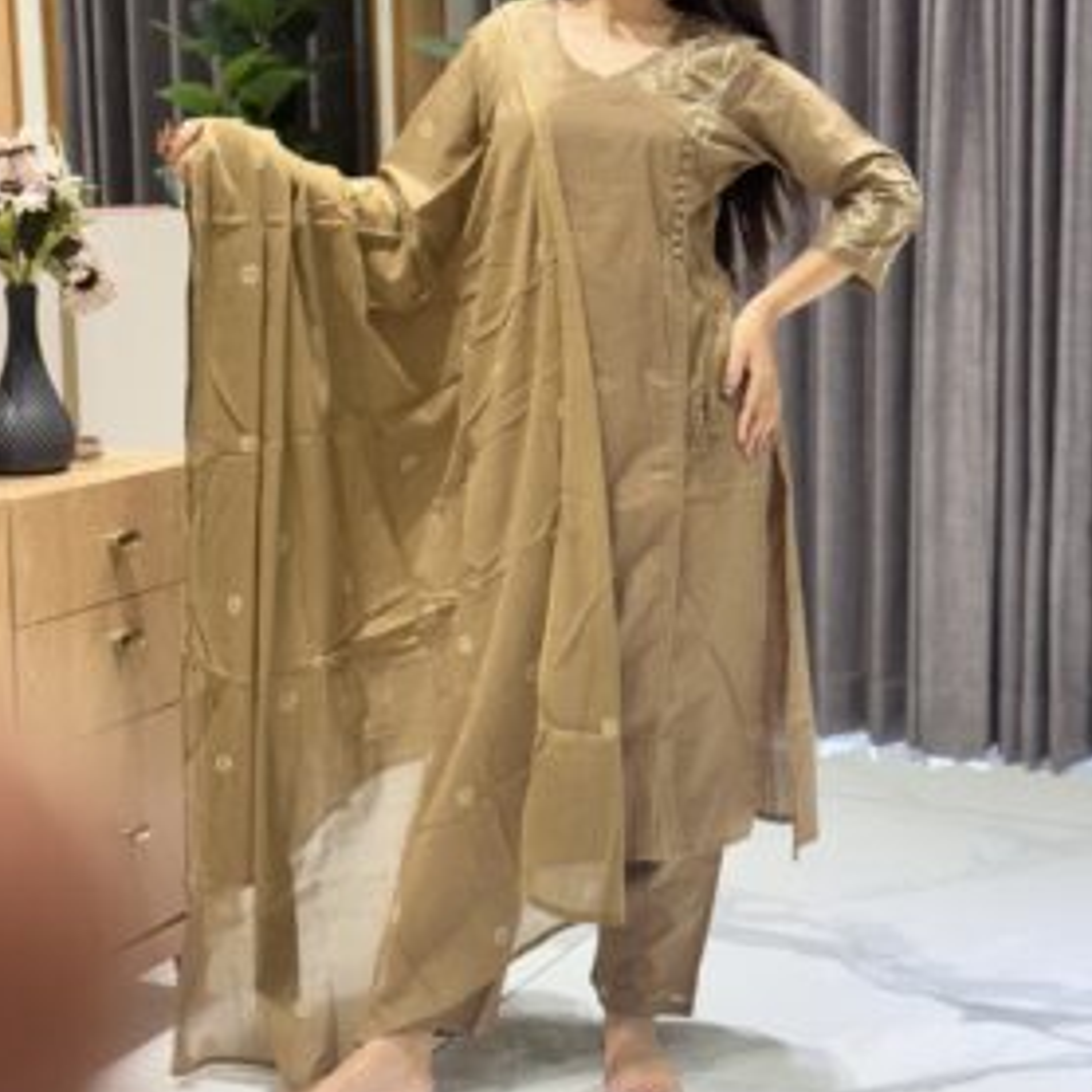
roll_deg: +1.2
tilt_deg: -5.8
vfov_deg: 28.0
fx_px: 2177
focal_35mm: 61
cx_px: 550
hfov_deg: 28.2
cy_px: 389
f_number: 1.78
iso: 250
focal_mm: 6.76
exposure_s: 1/100
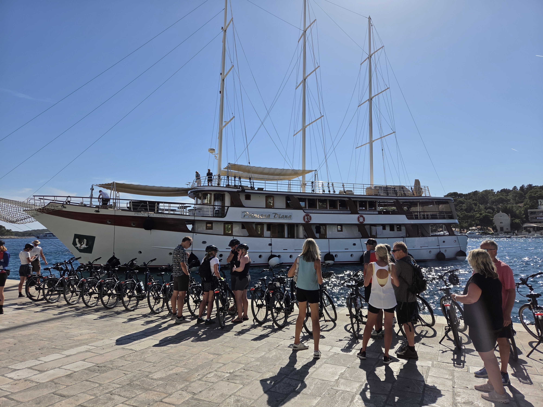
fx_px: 361
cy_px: 204
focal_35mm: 23
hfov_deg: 73.9
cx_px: 272
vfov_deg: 58.9
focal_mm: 5.4
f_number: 1.8
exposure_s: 1/7107
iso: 80
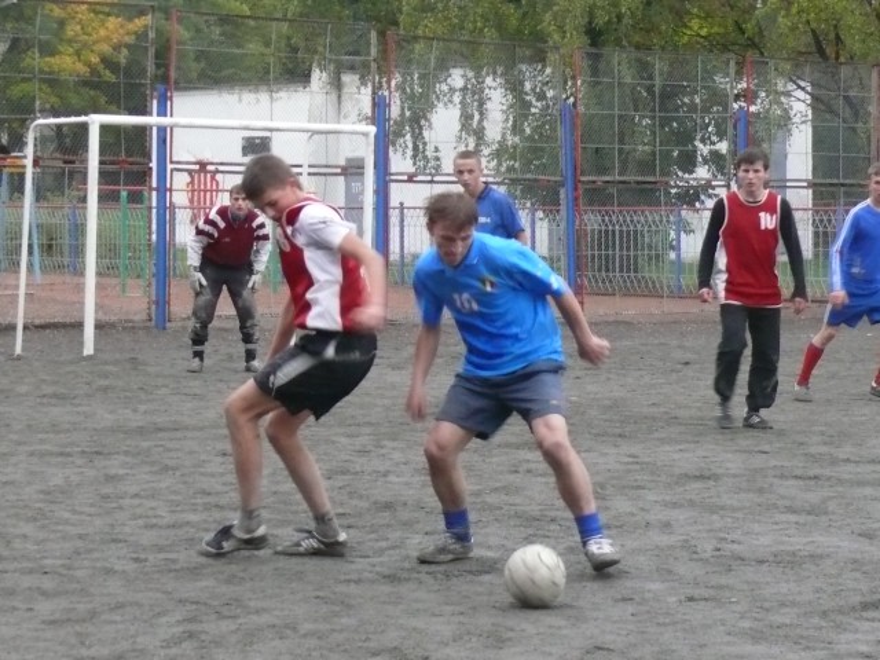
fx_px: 2746
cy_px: 330
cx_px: 440
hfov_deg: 18.2
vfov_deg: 13.7
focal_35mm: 108
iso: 400
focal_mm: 13.8
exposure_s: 1/60
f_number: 3.2
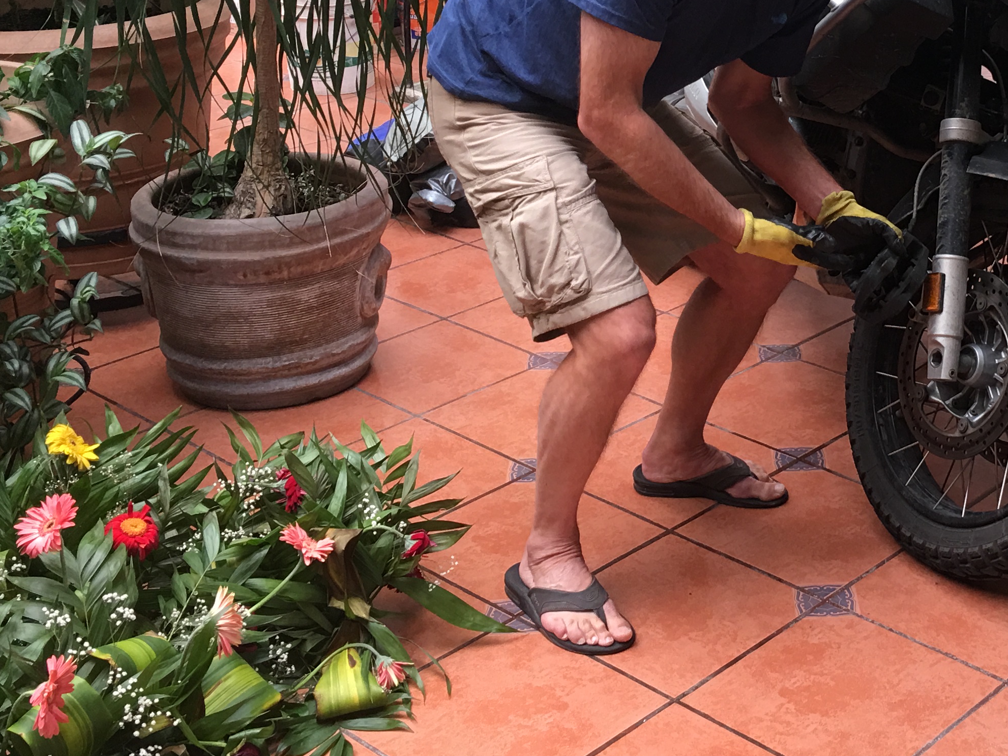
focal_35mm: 59
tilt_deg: -16.6
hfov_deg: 31.8
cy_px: 172
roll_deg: +0.0
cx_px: 819
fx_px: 1718
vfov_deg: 24.5
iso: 25
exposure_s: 1/30
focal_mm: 4.15
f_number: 2.2
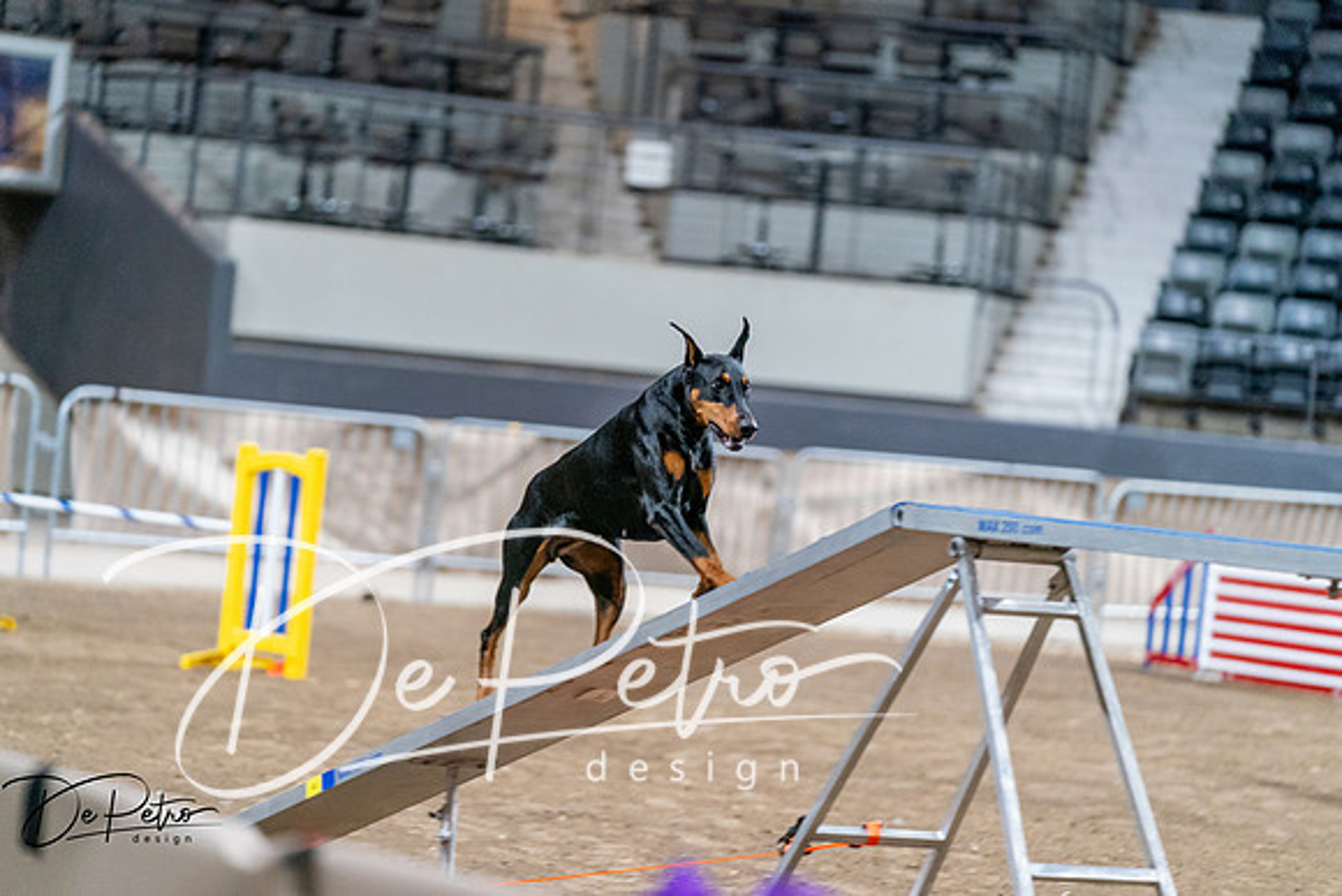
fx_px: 5332
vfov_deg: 9.6
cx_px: 671
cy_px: 448
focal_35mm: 143
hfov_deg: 14.3
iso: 5000
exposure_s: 1/250
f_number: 2.8
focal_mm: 143
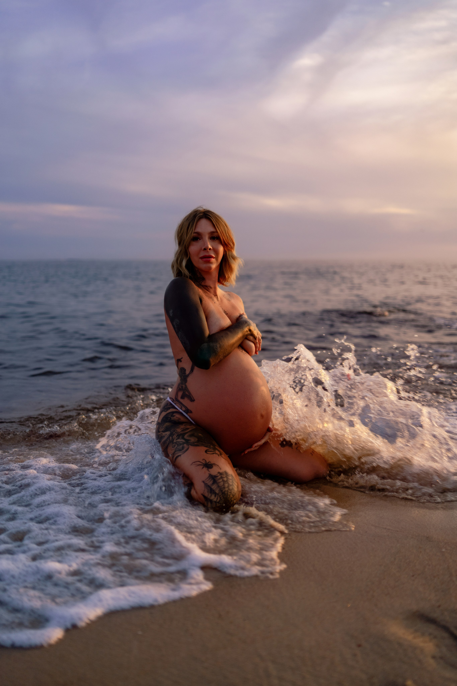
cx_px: 228
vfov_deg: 54.4
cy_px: 343
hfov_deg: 37.9
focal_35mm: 35
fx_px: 666
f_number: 1.8
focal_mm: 35
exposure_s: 1/160
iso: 160
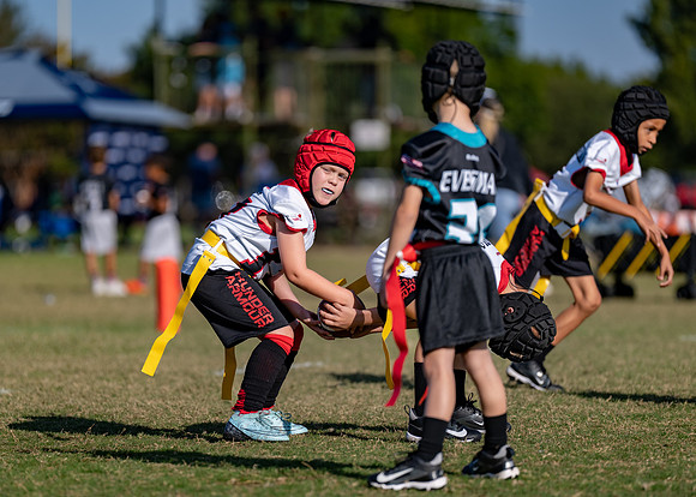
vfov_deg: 5.4
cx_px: 304
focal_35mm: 268
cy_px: 275
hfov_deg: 7.5
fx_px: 5303
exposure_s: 1/3200
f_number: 2.8
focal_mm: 200
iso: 100
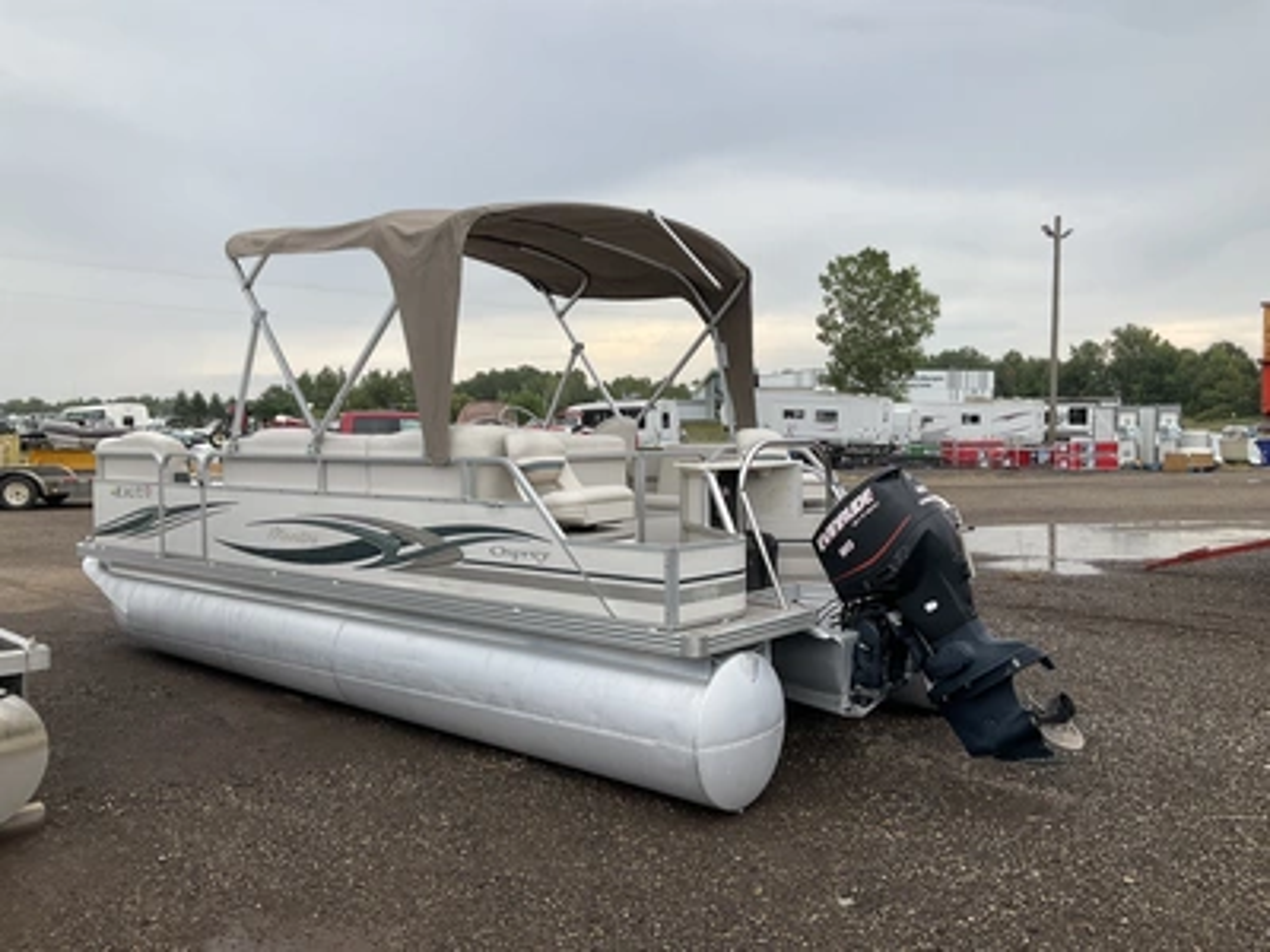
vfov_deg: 48.2
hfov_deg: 61.7
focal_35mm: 29
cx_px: 635
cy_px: 476
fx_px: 1064
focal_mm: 3
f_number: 1.8
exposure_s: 1/912
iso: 25
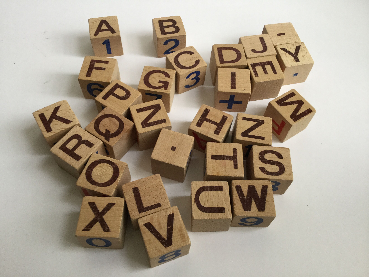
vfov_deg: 45.4
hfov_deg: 58.4
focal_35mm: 31
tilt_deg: -58.3
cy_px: 138
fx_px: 330
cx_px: 184
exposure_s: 1/33
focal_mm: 3.3
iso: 80
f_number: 2.4
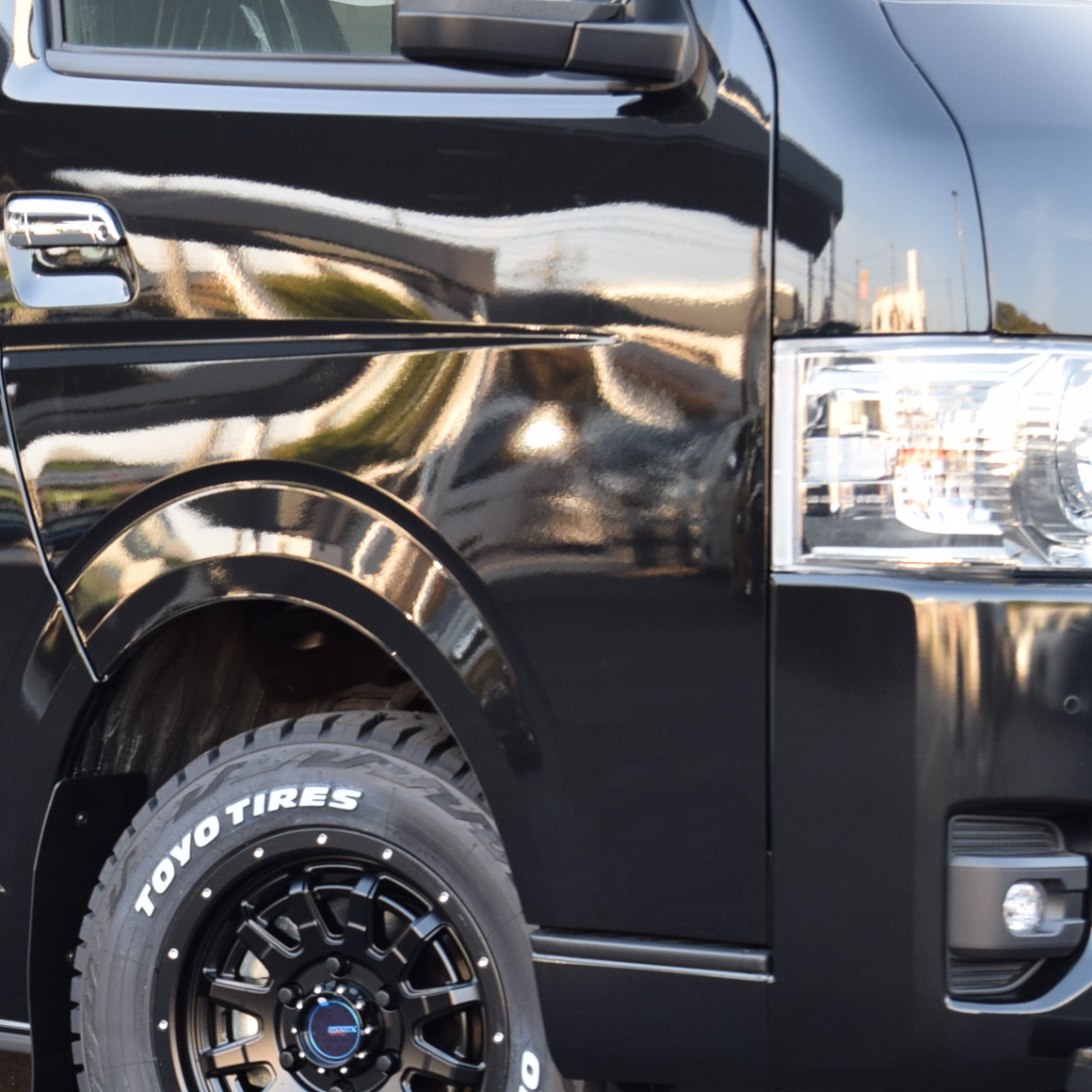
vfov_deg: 13.9
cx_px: -23
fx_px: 4461
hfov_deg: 13.7
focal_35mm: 125
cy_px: 871
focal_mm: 38
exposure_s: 1/125
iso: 400
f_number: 5.6
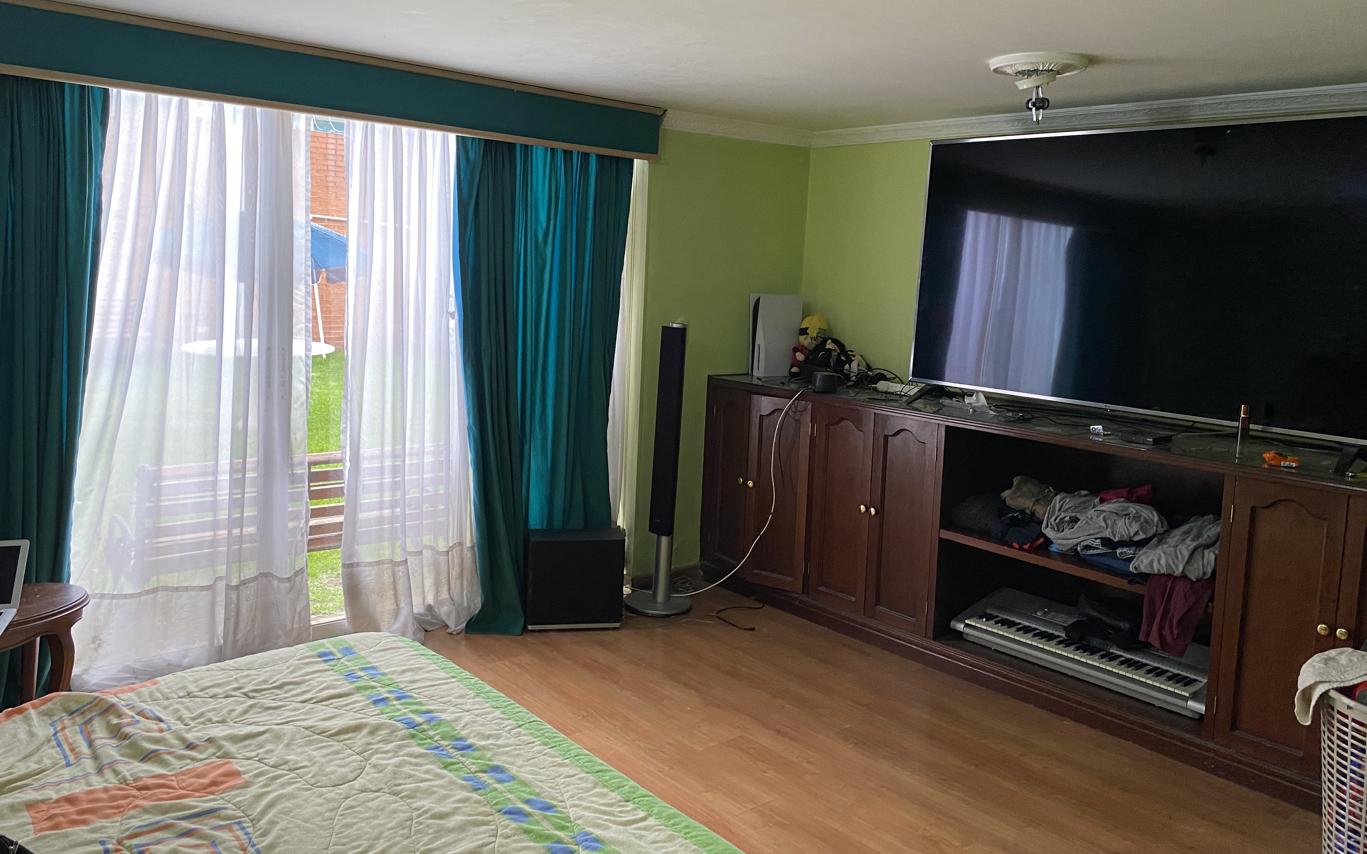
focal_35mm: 28
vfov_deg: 44.5
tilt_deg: -5.4
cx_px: 678
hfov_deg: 66.5
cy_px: 378
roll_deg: -2.0
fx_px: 1043
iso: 125
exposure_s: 1/60
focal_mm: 4.25
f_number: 1.8
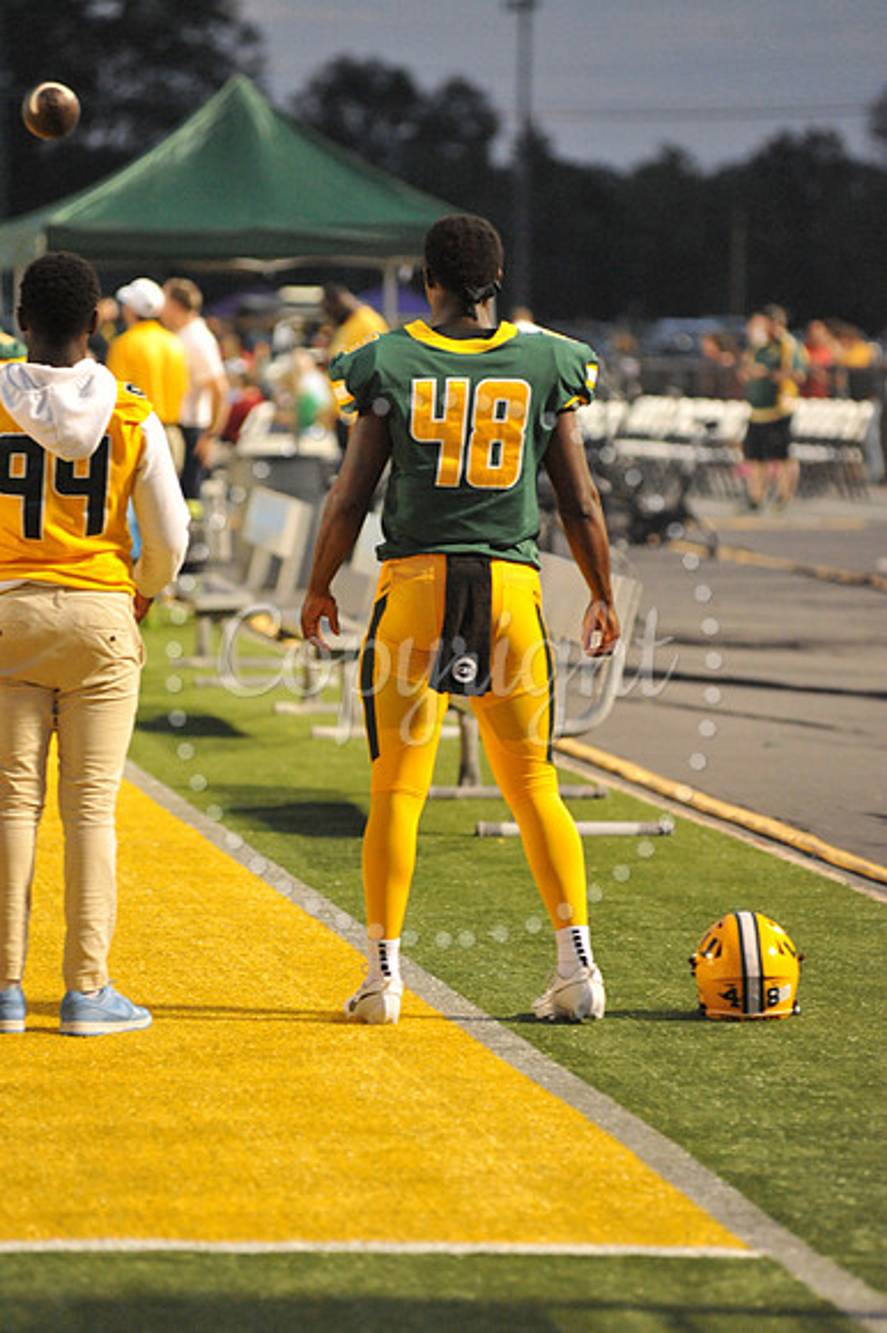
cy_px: 666
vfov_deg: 10.3
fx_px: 7400
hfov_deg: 6.9
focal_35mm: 200
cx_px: 444
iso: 6400
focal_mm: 200
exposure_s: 1/200
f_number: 4
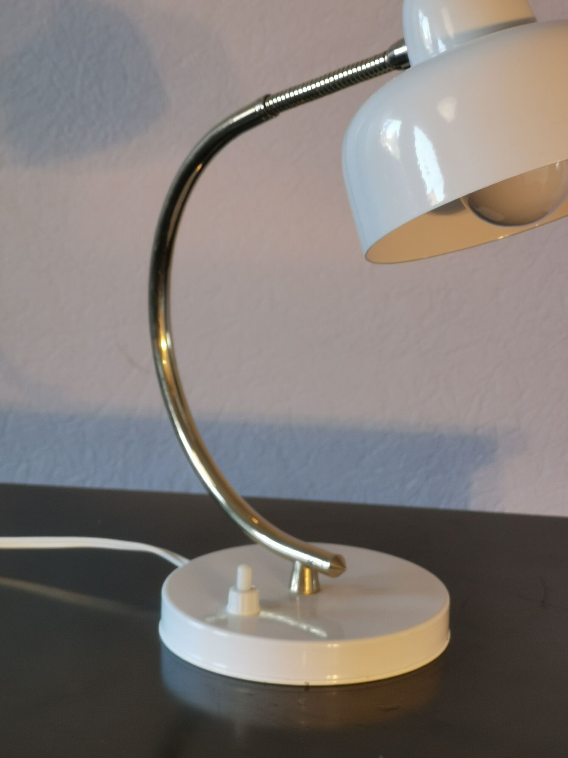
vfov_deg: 24.1
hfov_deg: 18.2
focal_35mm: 81
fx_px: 1772
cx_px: 284
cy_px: 379
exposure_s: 1/50
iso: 100
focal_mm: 7.48
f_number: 2.4
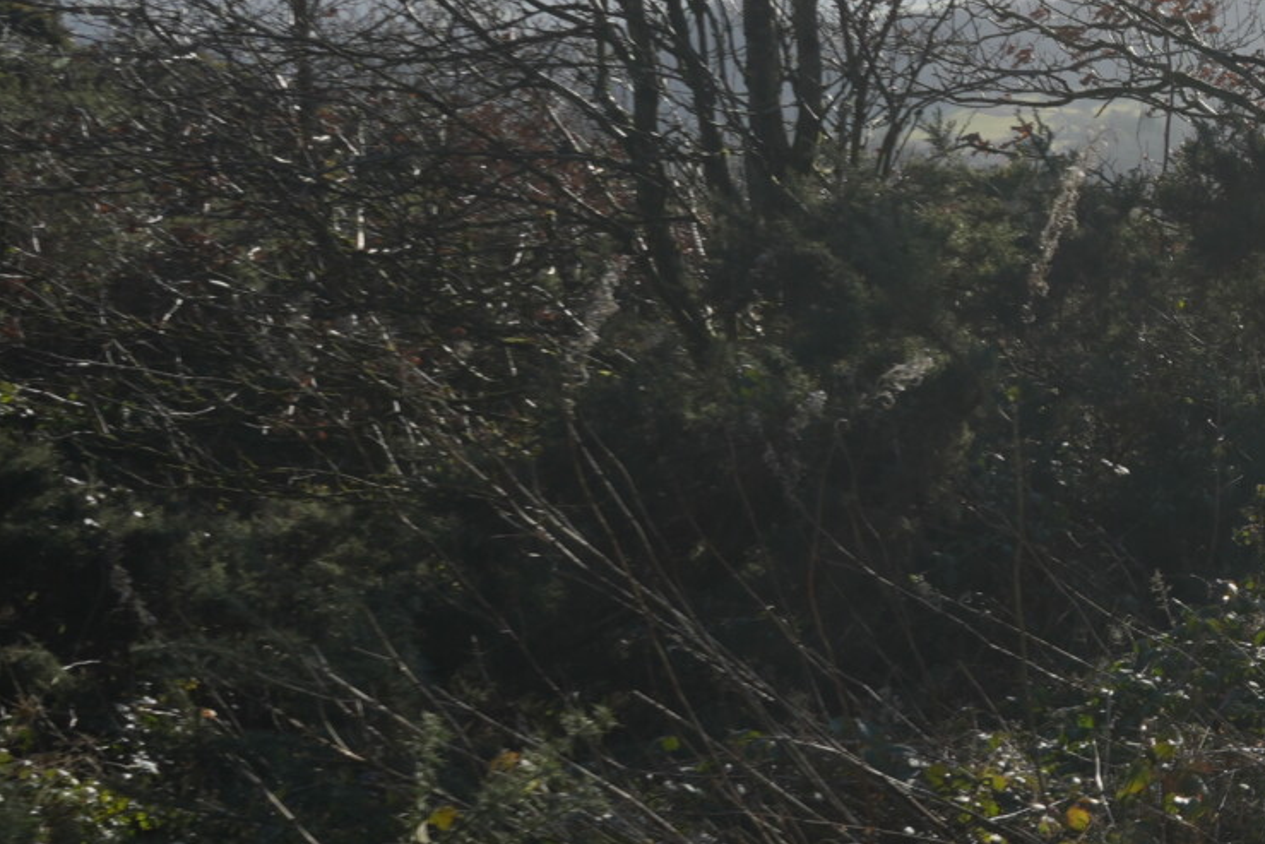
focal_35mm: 97
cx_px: 2189
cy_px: 360
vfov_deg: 14.1
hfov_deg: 17.5
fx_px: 3409
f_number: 8
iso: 100
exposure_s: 1/250
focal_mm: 28
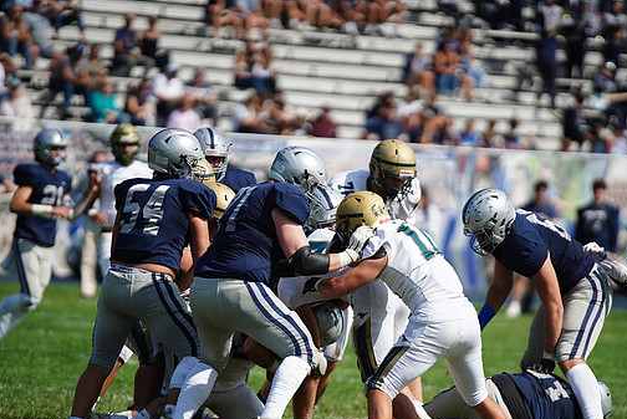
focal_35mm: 345
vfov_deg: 4.0
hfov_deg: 6.0
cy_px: 239
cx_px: 338
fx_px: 6014
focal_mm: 300
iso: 400
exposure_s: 1/6400
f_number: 2.8
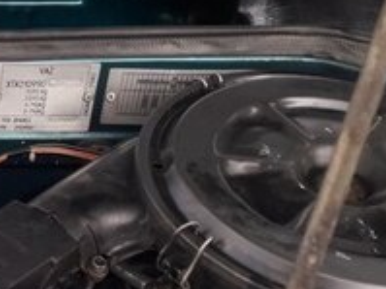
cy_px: 375
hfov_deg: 18.6
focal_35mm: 93
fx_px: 1036
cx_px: -196
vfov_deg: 15.1
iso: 40
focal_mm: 3.7
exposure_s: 1/115
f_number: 1.9
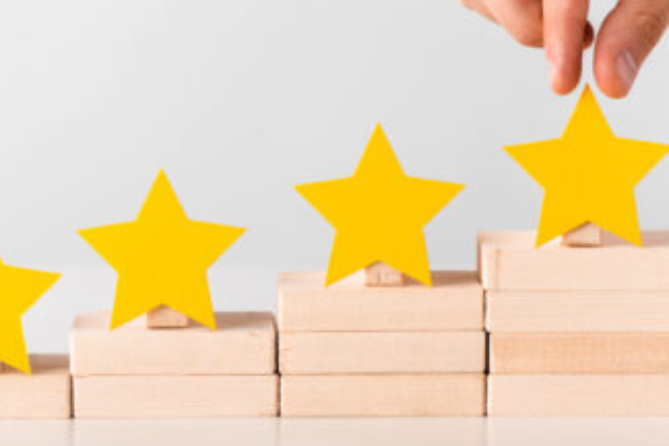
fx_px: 4813
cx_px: 237
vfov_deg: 5.3
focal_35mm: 259
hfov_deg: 7.9
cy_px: 70
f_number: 8
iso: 125
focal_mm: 140
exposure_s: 1/200
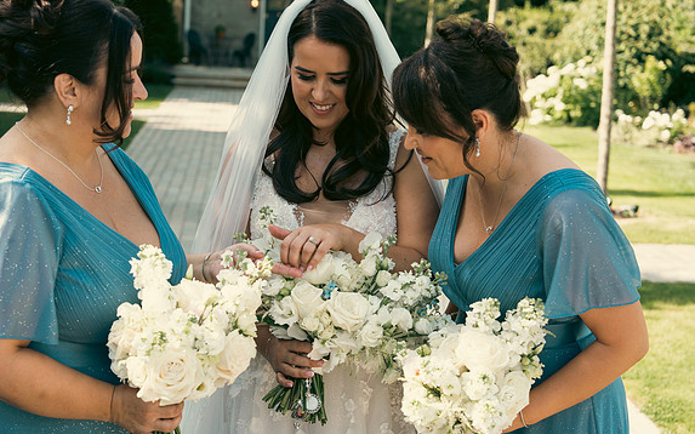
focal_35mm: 65
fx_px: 1231
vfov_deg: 20.0
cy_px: 225
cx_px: 344
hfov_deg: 31.5
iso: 200
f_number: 5
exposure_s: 1/400
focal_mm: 63
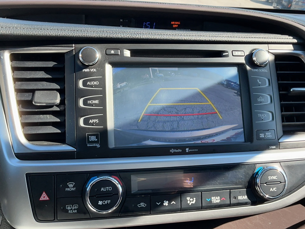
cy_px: 114
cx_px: 152
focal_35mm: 30
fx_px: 264
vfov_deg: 46.8
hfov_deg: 60.0
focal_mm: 3
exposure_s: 1/210
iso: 40
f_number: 1.8
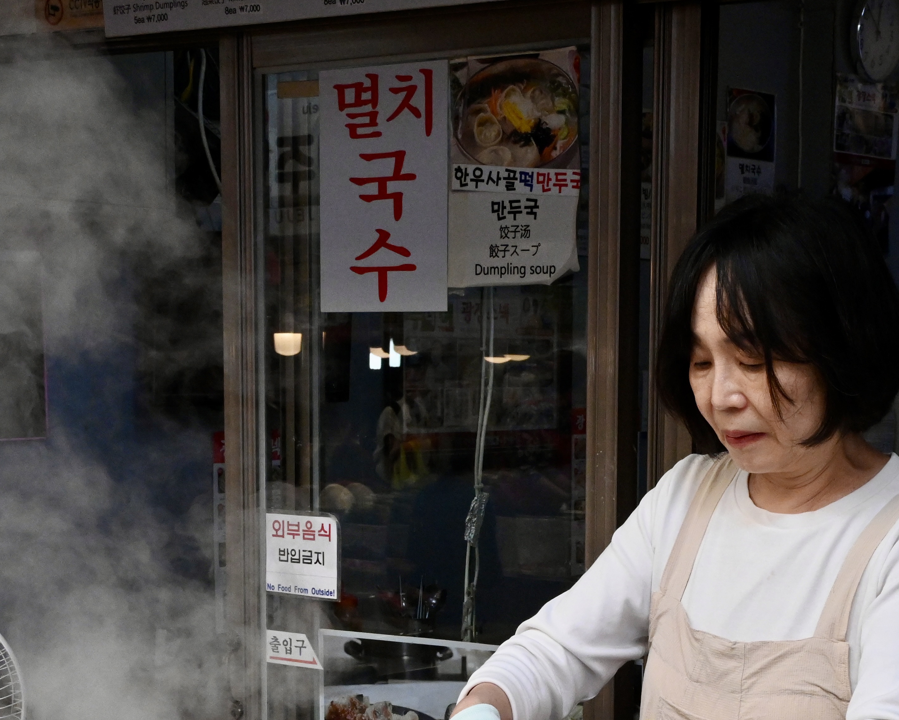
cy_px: 713
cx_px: 621
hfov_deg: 22.3
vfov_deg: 17.6
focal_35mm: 85
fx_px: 2271
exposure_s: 1/500
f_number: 11
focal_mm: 31.5
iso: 2500
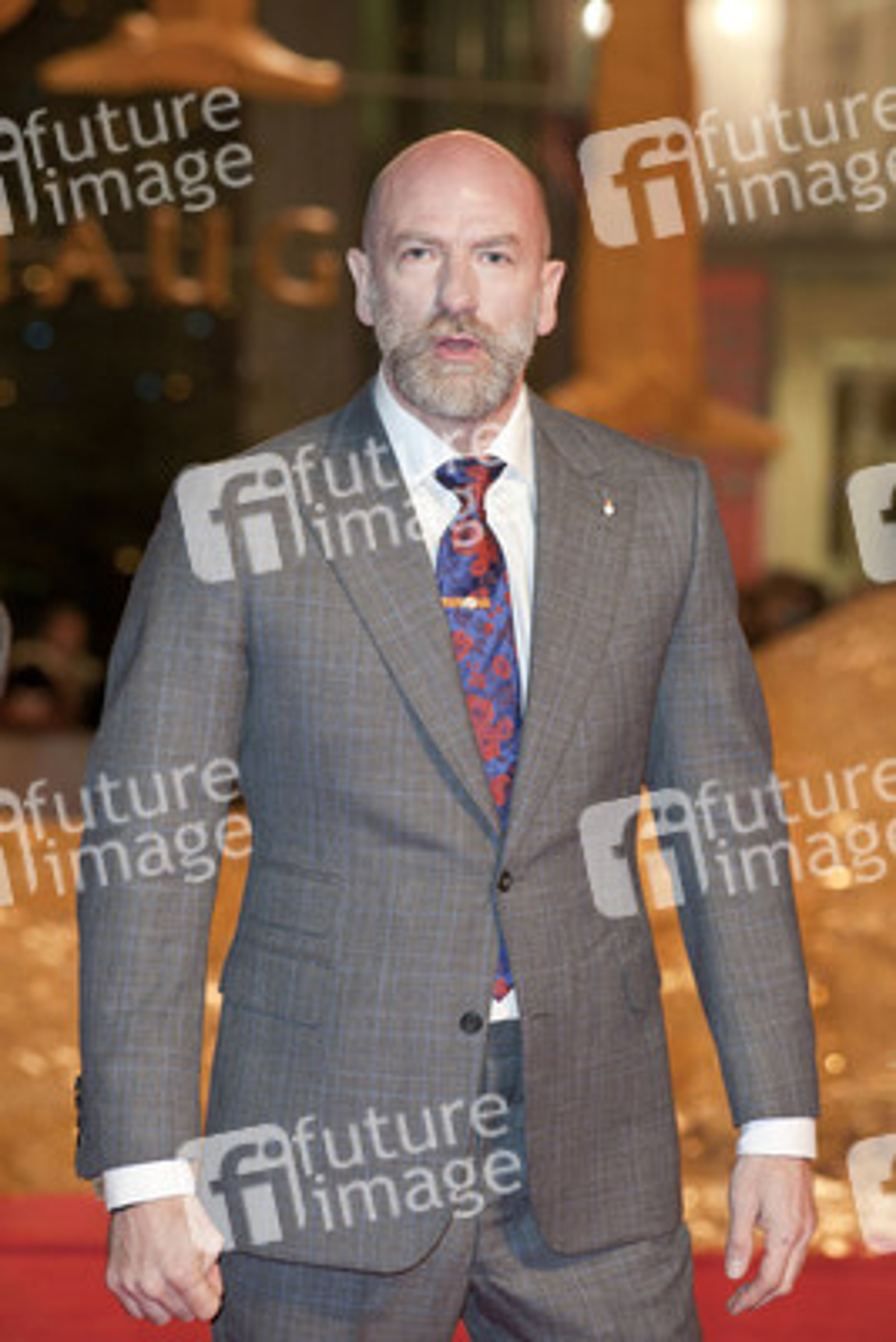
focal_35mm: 125
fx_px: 4662
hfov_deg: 11.0
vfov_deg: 16.4
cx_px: 448
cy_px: 671
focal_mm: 125
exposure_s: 1/160
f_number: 5.6
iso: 1000
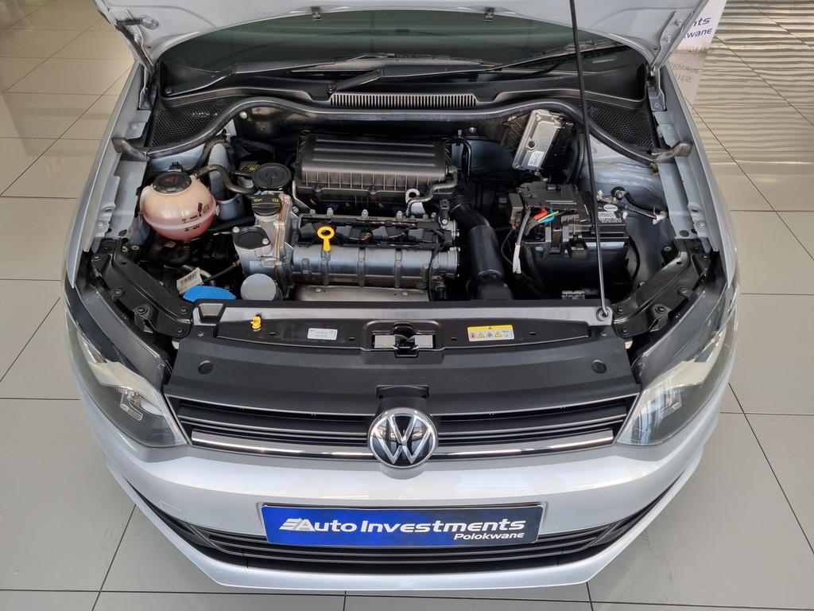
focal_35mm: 26
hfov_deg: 67.3
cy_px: 306
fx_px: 611
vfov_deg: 53.1
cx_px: 407
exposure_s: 1/100
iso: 100
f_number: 1.8
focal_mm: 5.4
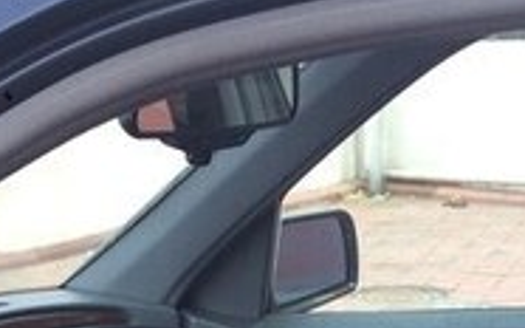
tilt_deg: -24.3
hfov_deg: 19.1
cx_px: 262
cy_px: 689
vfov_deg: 10.8
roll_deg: +1.2
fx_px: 1559
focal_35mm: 109
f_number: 2.2
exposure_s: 1/100
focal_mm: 4.15
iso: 40
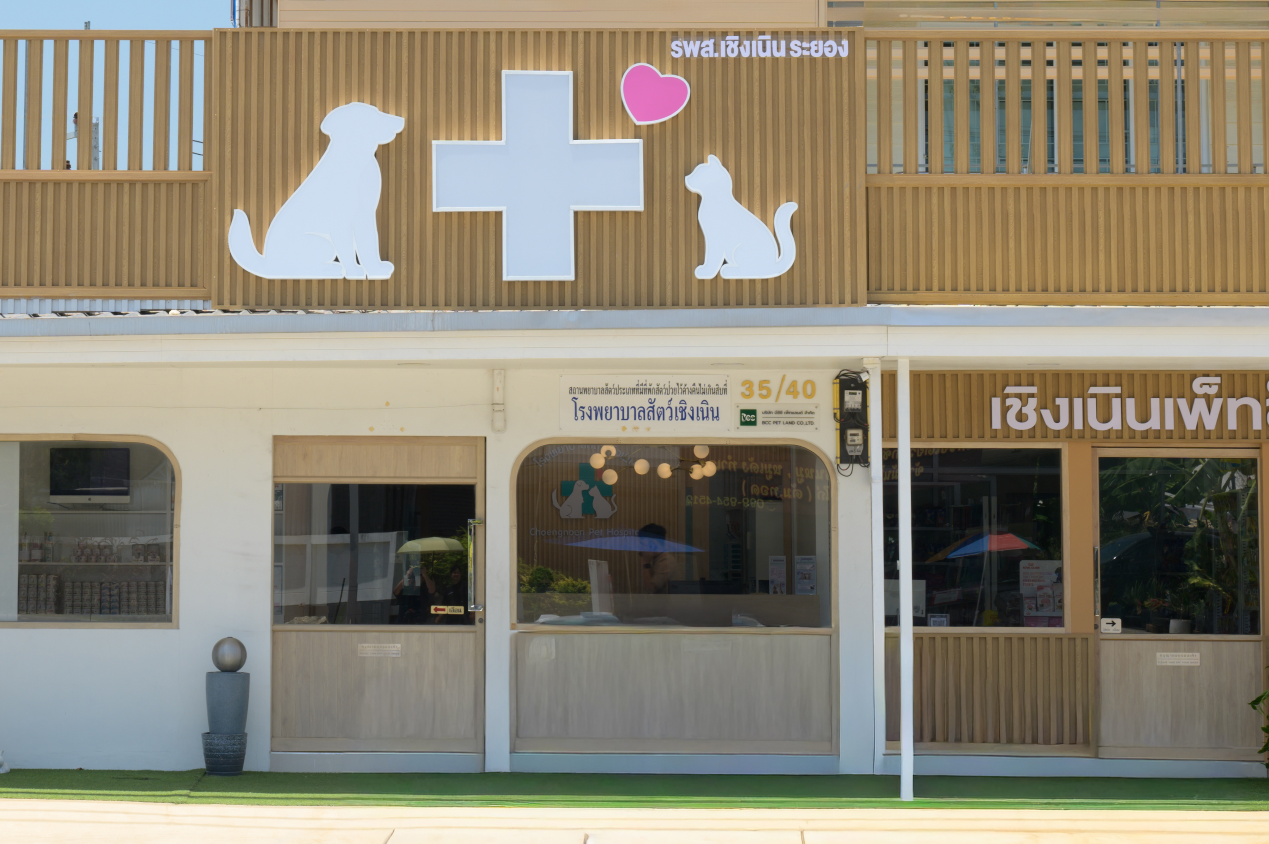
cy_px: 152
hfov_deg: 21.1
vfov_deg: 14.1
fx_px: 3382
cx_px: 365
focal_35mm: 96
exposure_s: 1/25
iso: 80
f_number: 11
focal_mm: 53
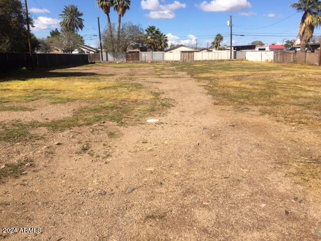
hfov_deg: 61.7
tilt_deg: -11.4
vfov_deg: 48.2
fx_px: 269
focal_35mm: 29
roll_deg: +0.2
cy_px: 120
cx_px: 160
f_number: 2.2
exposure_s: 1/2331
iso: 25
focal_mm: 4.15
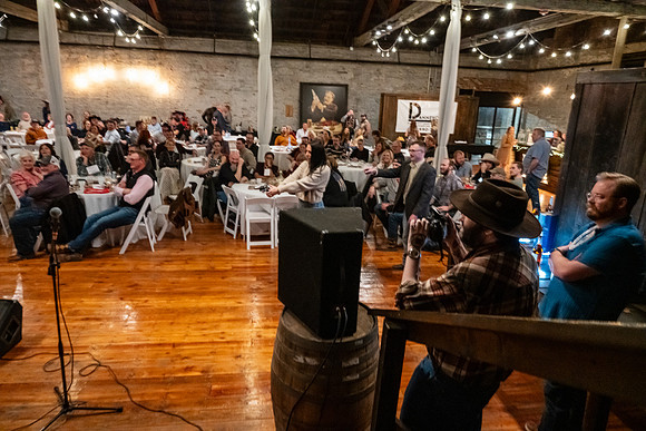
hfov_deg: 73.7
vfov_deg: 53.2
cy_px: 216
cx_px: 323
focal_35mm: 24
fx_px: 431
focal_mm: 24
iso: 6400
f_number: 6.3
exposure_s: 1/40
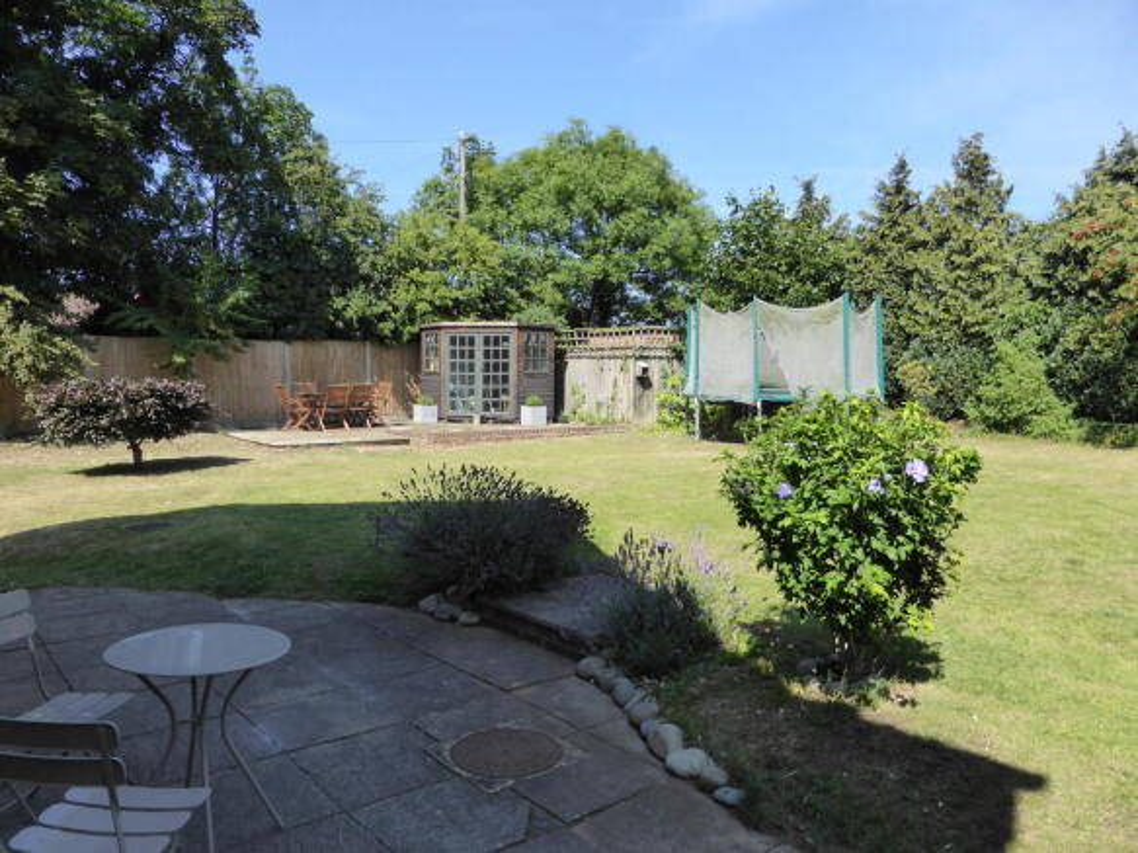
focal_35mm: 25
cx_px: 569
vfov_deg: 54.9
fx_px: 822
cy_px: 426
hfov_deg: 69.4
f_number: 3.5
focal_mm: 4.3
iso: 200
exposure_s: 1/640
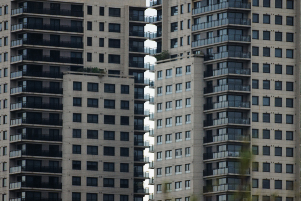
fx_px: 3762
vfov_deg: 3.1
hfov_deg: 4.6
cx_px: 150
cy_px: 100
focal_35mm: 450
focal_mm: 300
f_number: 5.6
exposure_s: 1/500
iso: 400
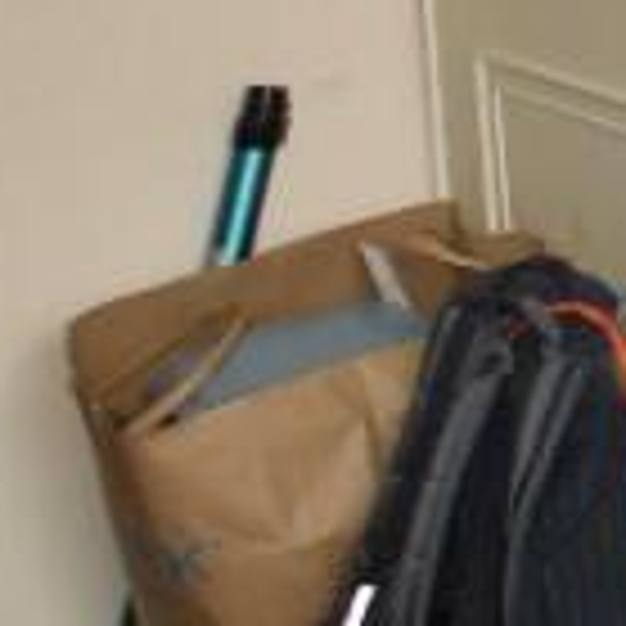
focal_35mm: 94
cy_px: -358
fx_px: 1923
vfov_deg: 16.6
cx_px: 2022
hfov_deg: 10.5
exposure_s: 1/20
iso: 200
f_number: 3.5
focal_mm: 10
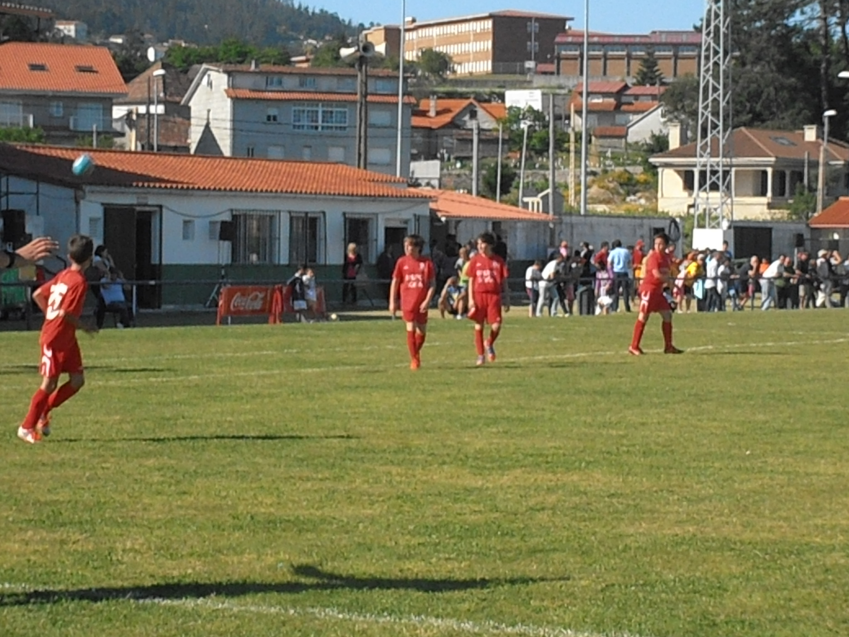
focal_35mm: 138
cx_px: 424
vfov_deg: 10.7
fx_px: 3385
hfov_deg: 14.3
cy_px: 318
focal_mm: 24.39
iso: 400
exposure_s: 1/250
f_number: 15
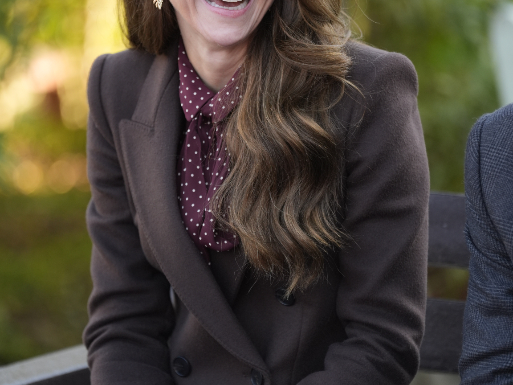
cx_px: 249
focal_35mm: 287
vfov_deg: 5.2
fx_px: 4253
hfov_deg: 6.9
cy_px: 179
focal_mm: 191
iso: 800
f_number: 2.8
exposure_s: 1/1000
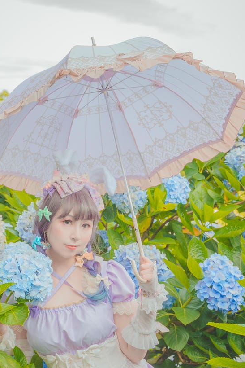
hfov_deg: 17.3
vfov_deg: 25.6
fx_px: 806
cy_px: 223
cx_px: 88
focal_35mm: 79
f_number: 5.6
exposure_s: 1/200
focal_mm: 36
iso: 320
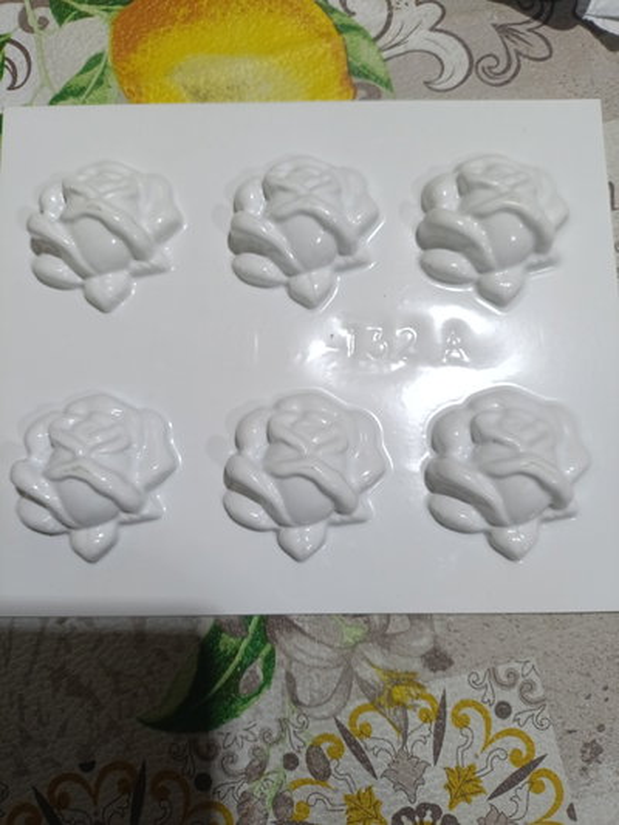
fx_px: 596
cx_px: 310
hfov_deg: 54.9
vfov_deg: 69.4
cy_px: 412
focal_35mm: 25
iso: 223
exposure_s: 1/50
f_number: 1.7
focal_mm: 4.71
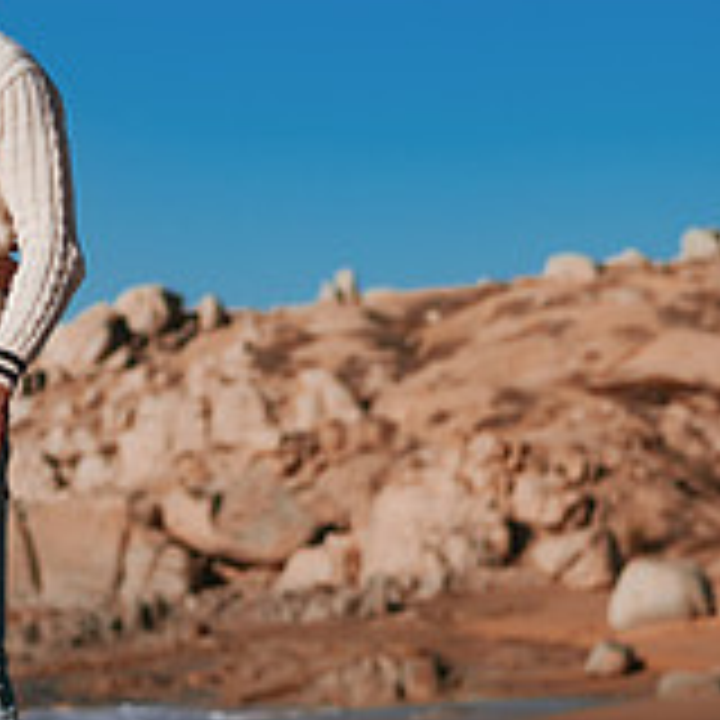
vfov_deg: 9.8
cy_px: 385
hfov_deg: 9.4
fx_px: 4212
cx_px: -522
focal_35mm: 179
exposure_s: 1/8000
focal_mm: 58
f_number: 3.2
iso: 50
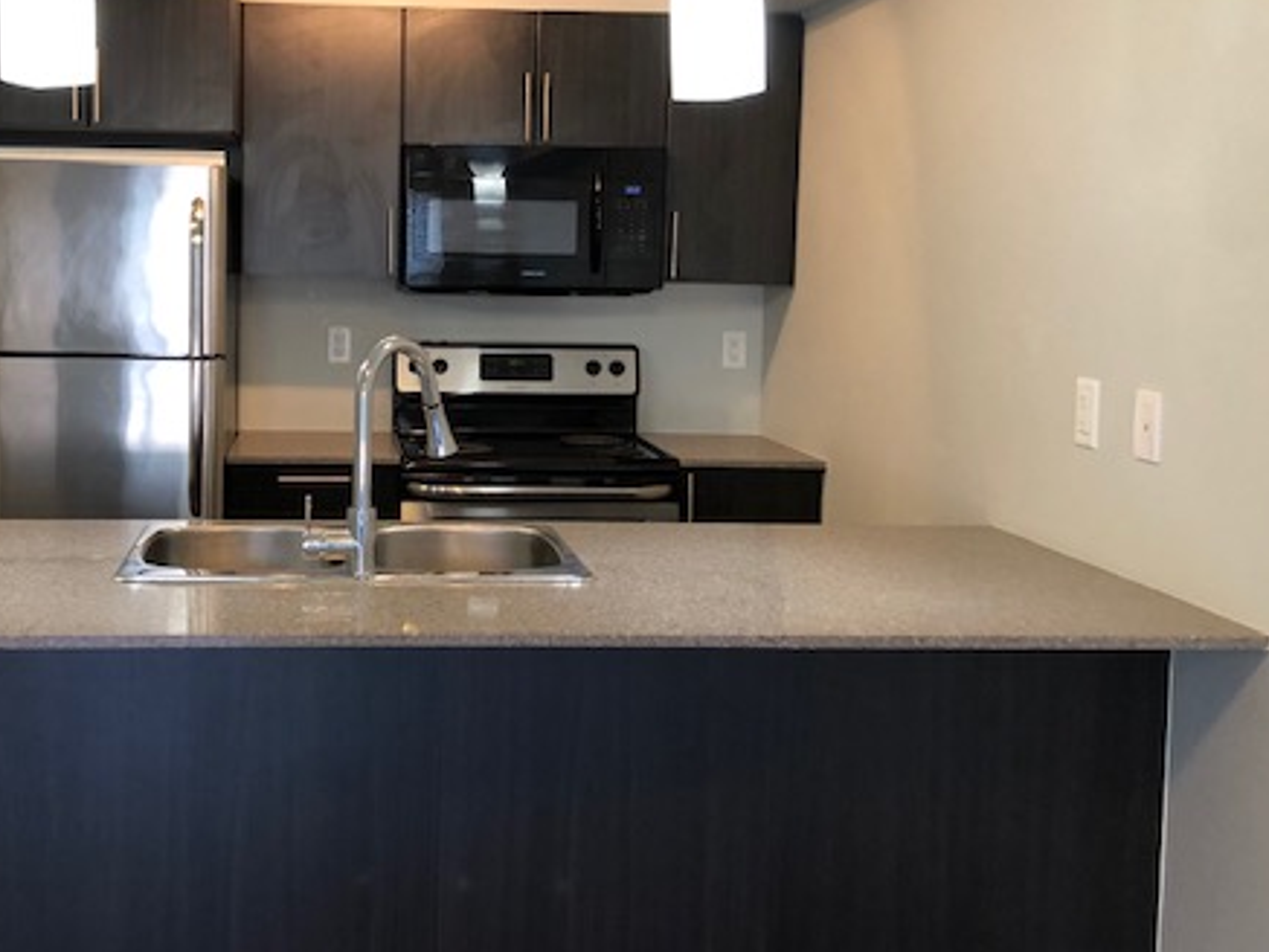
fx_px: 1503
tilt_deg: -3.6
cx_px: 421
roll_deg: -0.4
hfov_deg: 45.1
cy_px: 398
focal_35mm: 41
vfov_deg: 35.1
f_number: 1.8
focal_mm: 3.99
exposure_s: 1/15
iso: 40
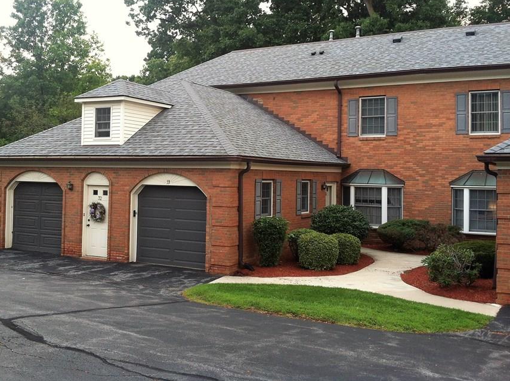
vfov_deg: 34.2
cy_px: 156
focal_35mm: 42
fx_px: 618
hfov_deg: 44.7
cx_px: 216
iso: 80
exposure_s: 1/31
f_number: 2.8
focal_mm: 3.85
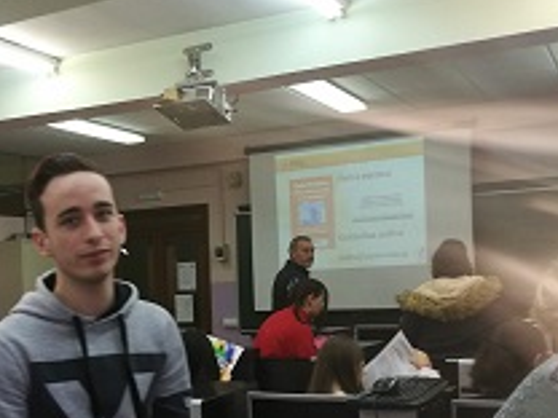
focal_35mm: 52
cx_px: 182
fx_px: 838
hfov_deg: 36.4
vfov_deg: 27.7
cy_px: 300
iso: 125
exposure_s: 1/50
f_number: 2.2
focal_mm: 4.5
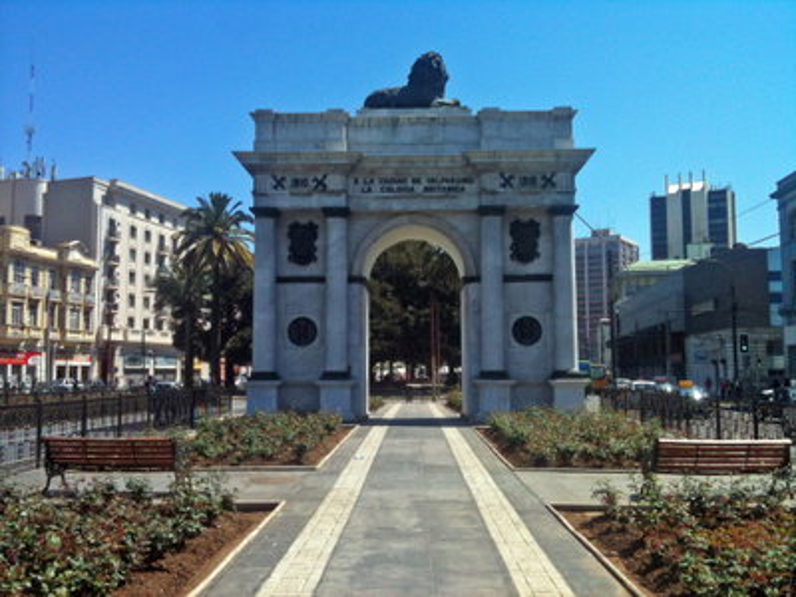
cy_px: 298
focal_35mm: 35
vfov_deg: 40.7
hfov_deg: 52.6
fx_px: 805
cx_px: 398
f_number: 2.8
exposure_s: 1/1281
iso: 64
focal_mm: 3.85
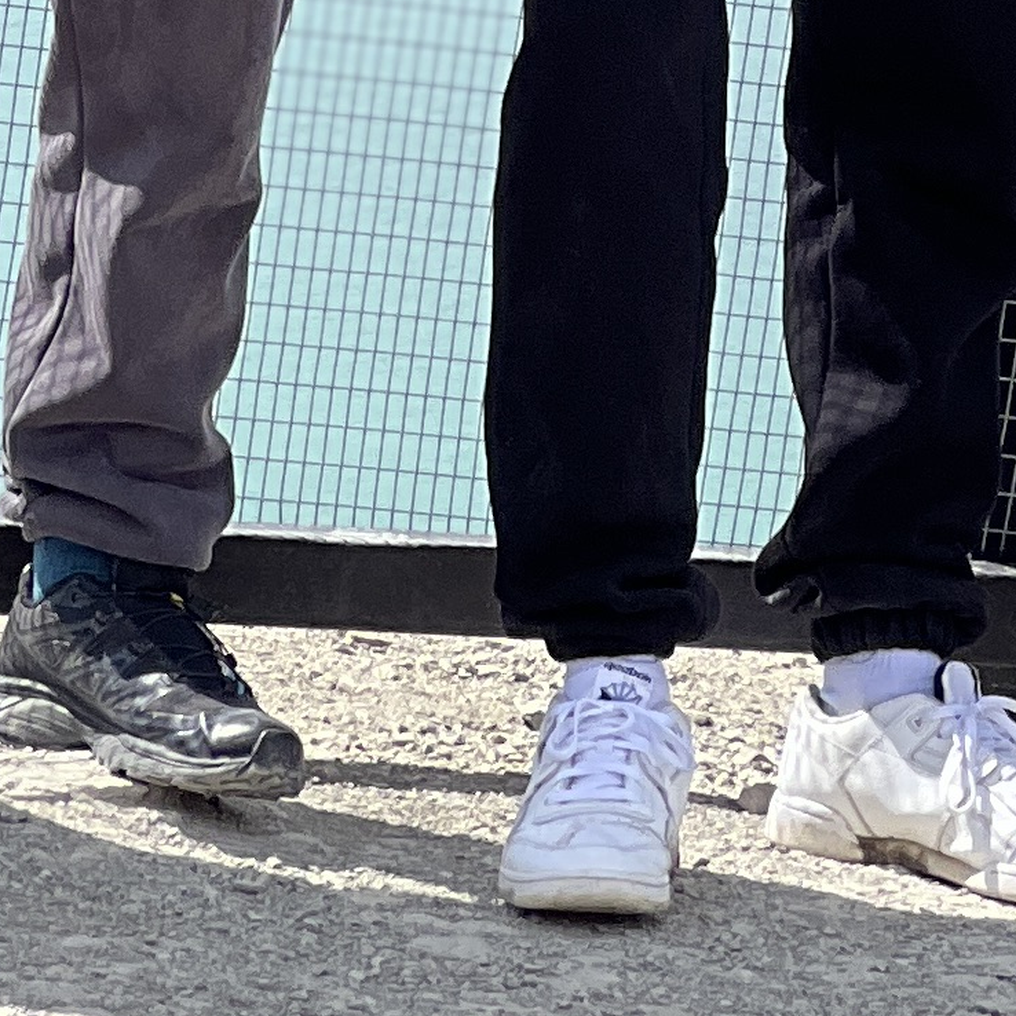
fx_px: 12353
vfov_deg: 4.6
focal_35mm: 372
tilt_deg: -1.7
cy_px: -1218
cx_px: 326
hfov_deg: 4.7
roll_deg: -0.9
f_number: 2.8
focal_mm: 9
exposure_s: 1/619
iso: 32
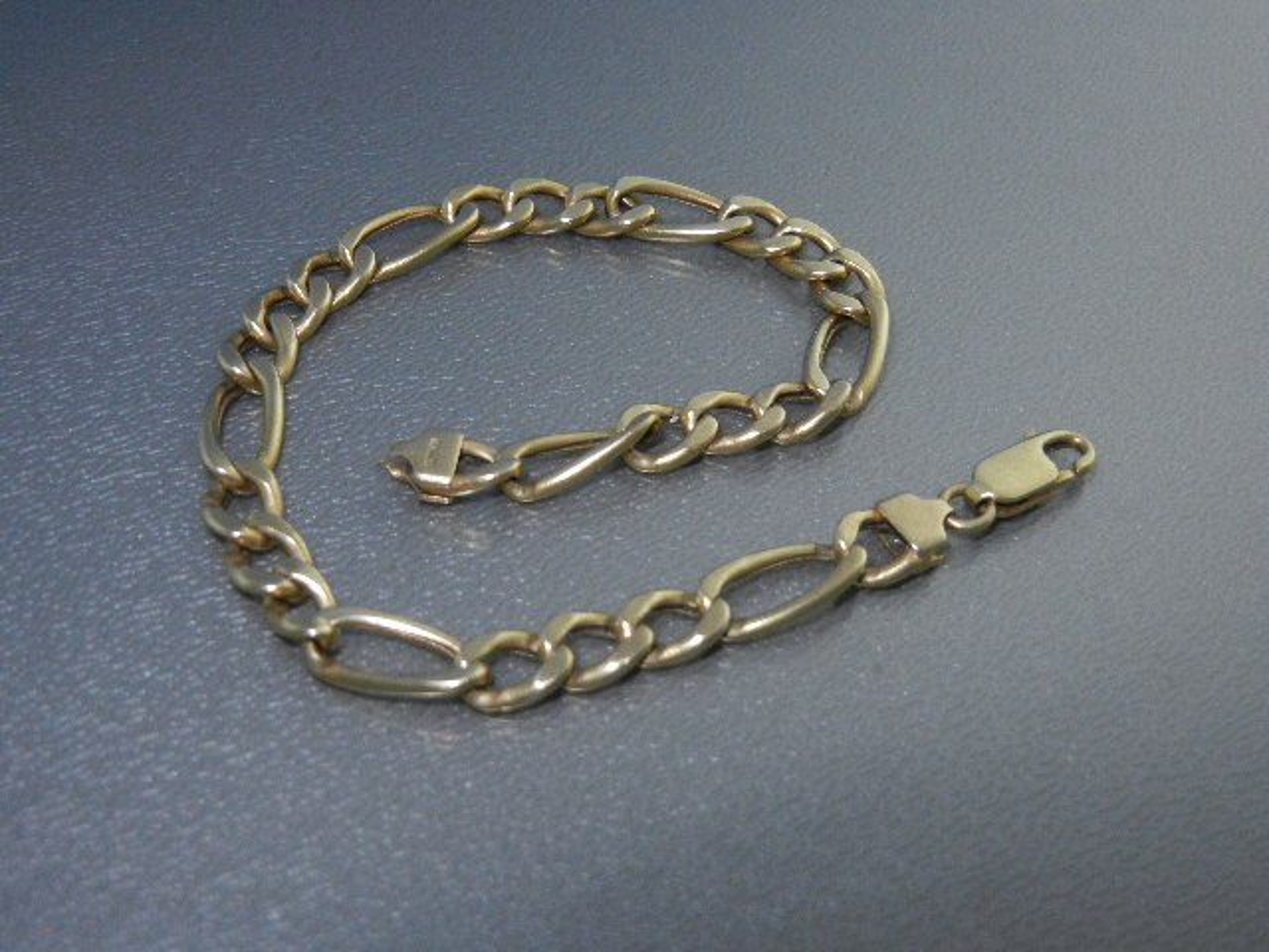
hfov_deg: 42.1
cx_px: 634
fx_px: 1650
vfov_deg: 32.2
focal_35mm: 45
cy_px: 476
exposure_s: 1/30
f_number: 7.6
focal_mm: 8.1
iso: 800
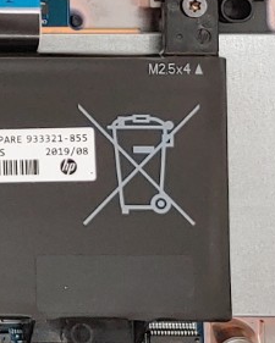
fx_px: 1424
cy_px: -179
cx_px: -472
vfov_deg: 13.0
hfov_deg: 9.3
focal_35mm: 140
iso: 50
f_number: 1.8
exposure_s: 1/92
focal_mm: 4.36
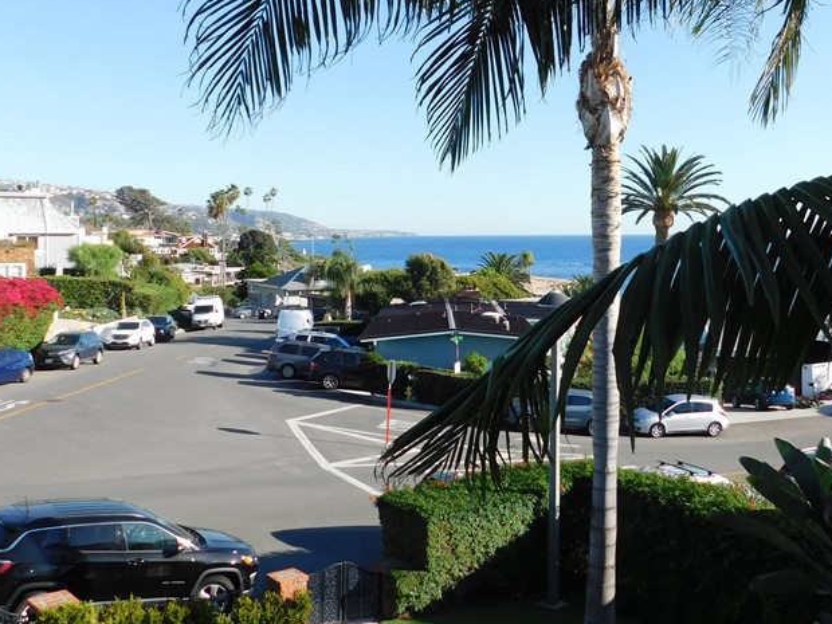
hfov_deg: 48.9
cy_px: 227
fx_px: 913
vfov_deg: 37.4
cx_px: 455
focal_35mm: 38
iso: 125
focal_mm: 4
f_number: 3
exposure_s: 1/1000
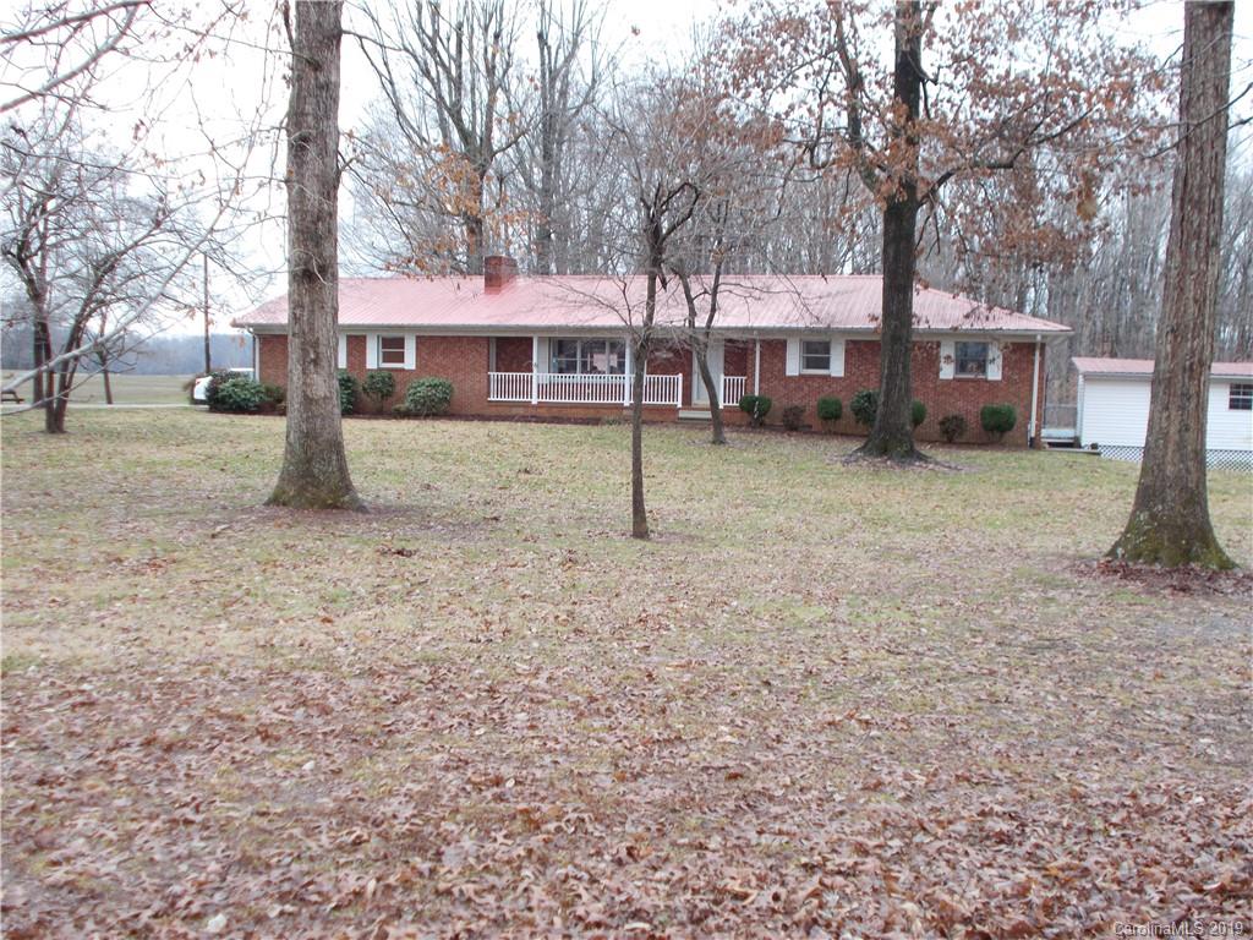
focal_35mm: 39
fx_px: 1412
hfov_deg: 47.9
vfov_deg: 36.8
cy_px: 470
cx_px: 626
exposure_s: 1/80
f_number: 3.9
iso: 80
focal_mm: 6.9
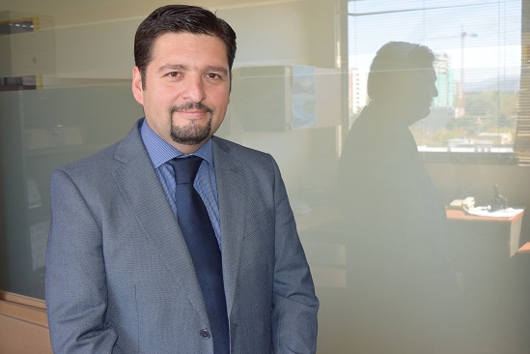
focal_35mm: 48
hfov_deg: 41.4
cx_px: 285
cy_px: 166
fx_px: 700
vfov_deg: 28.3
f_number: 5.6
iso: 800
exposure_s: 1/125
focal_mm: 29
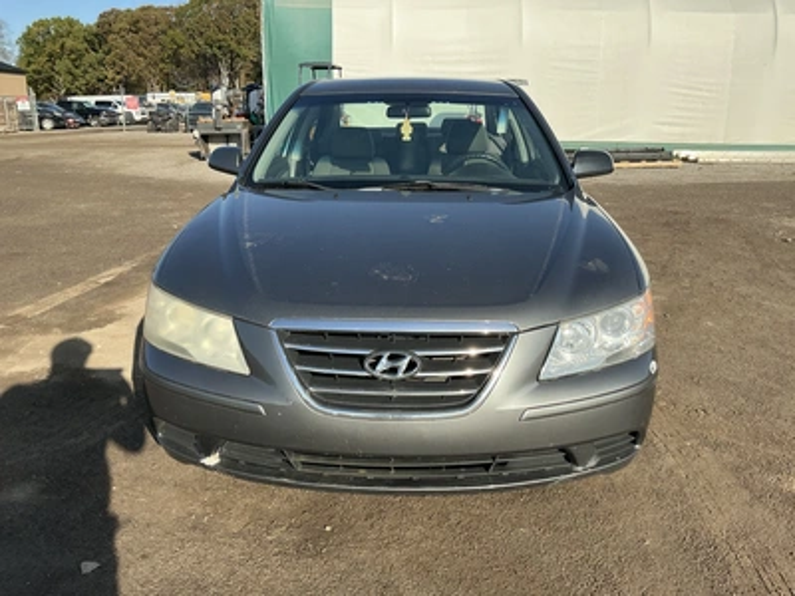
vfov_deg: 49.7
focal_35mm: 28
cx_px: 398
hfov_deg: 63.4
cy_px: 298
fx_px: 643
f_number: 1.8
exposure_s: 1/1250
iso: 25
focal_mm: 3
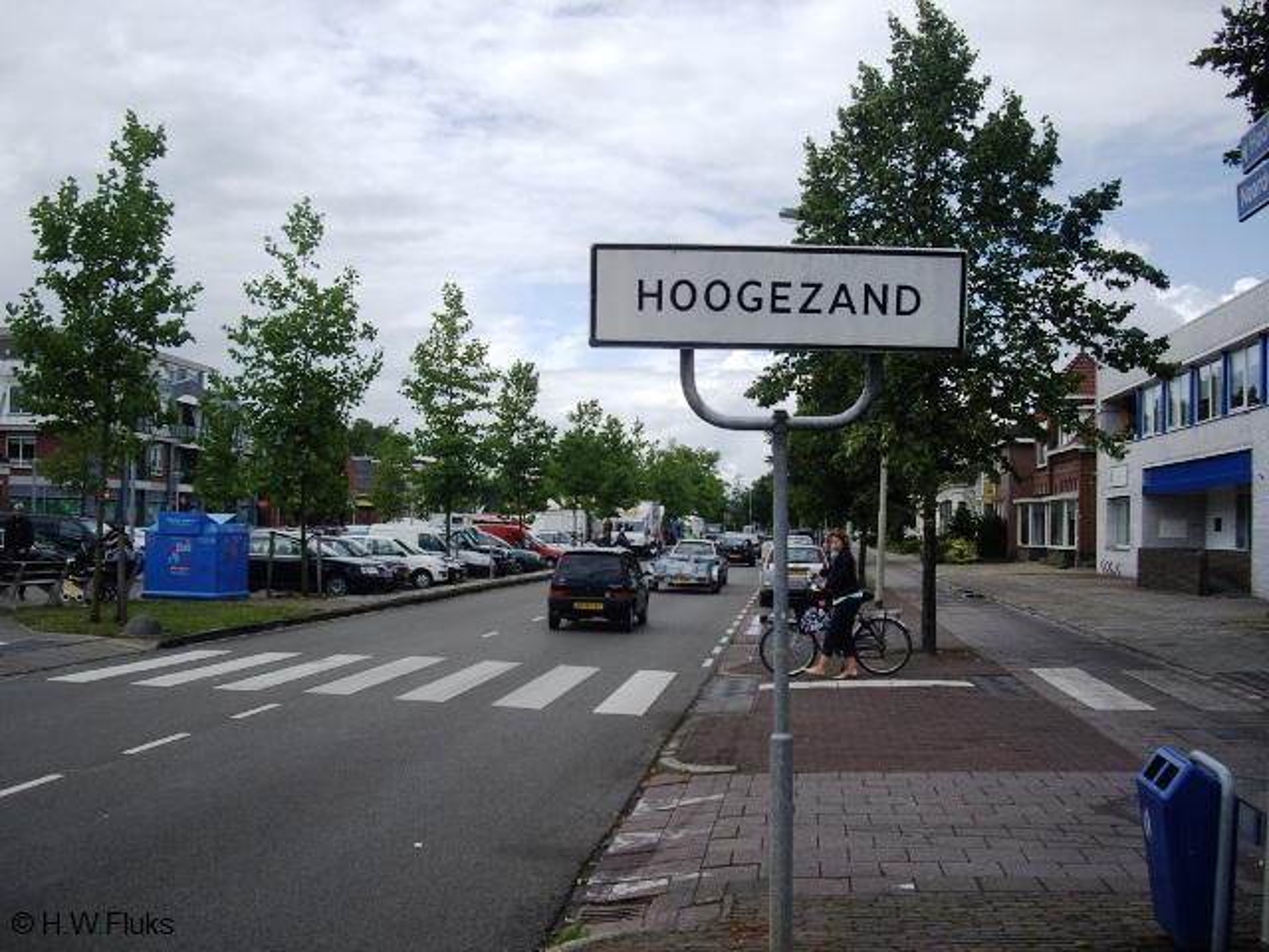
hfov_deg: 49.0
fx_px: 1393
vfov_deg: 37.7
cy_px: 476
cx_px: 634
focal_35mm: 38
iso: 64
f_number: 8
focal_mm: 7.9
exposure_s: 1/125
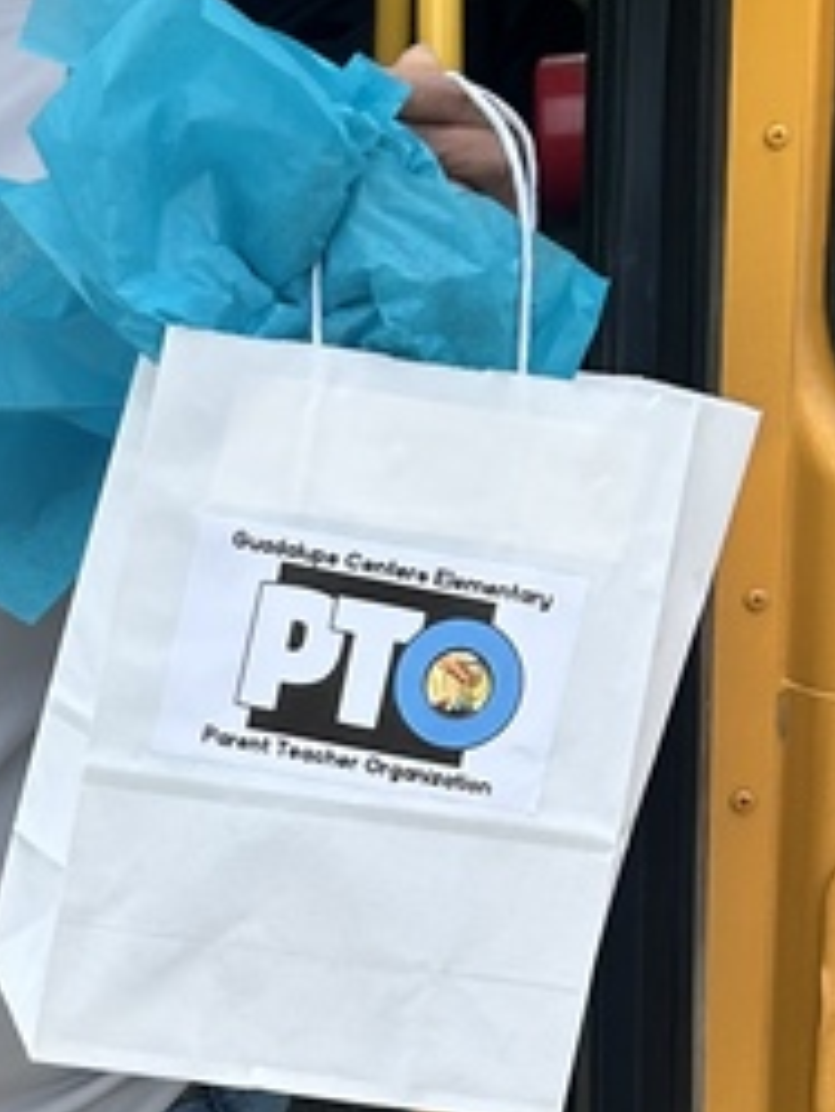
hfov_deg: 13.3
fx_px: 3438
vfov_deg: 18.3
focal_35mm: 107
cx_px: -277
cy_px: 737
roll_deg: +2.9
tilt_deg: -11.7
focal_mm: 5.7
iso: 50
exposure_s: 1/1377
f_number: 1.5
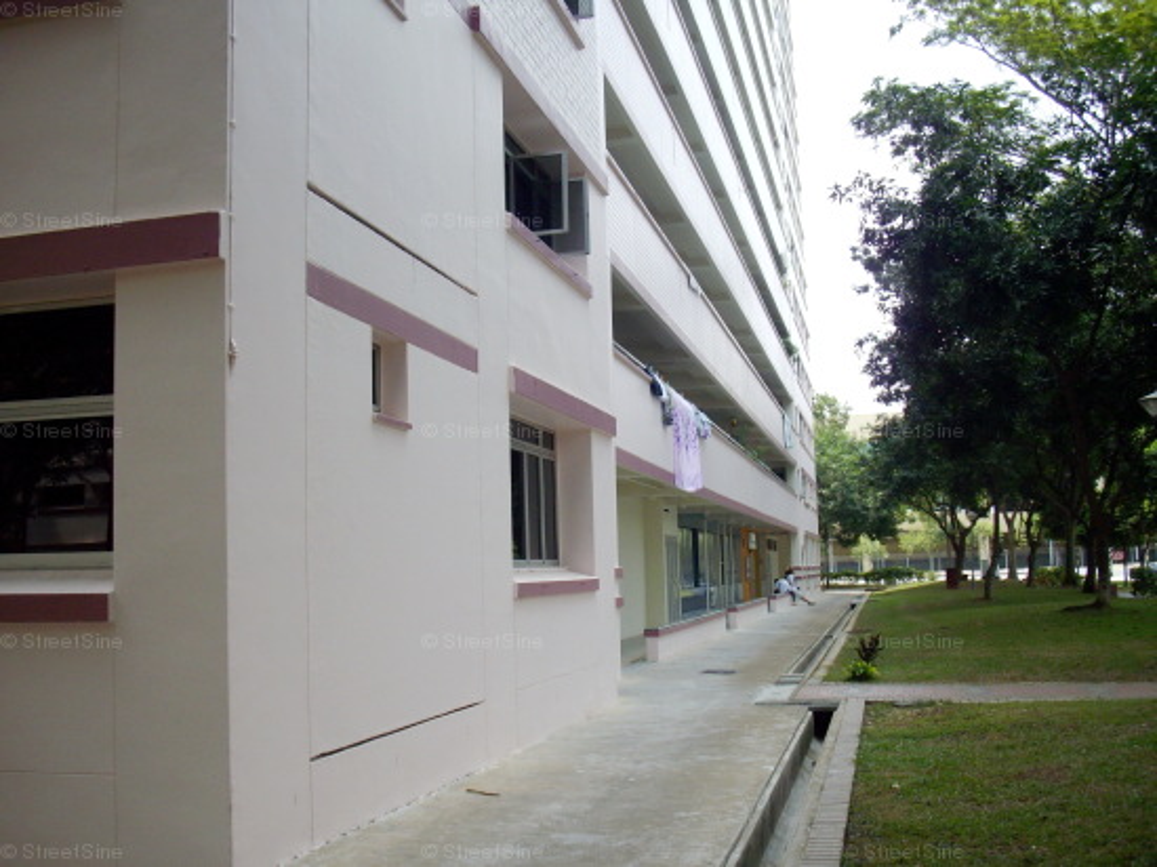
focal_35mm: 37
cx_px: 578
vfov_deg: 38.6
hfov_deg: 50.2
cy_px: 434
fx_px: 1236
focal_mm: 6.2
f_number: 5.6
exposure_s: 1/160
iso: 80
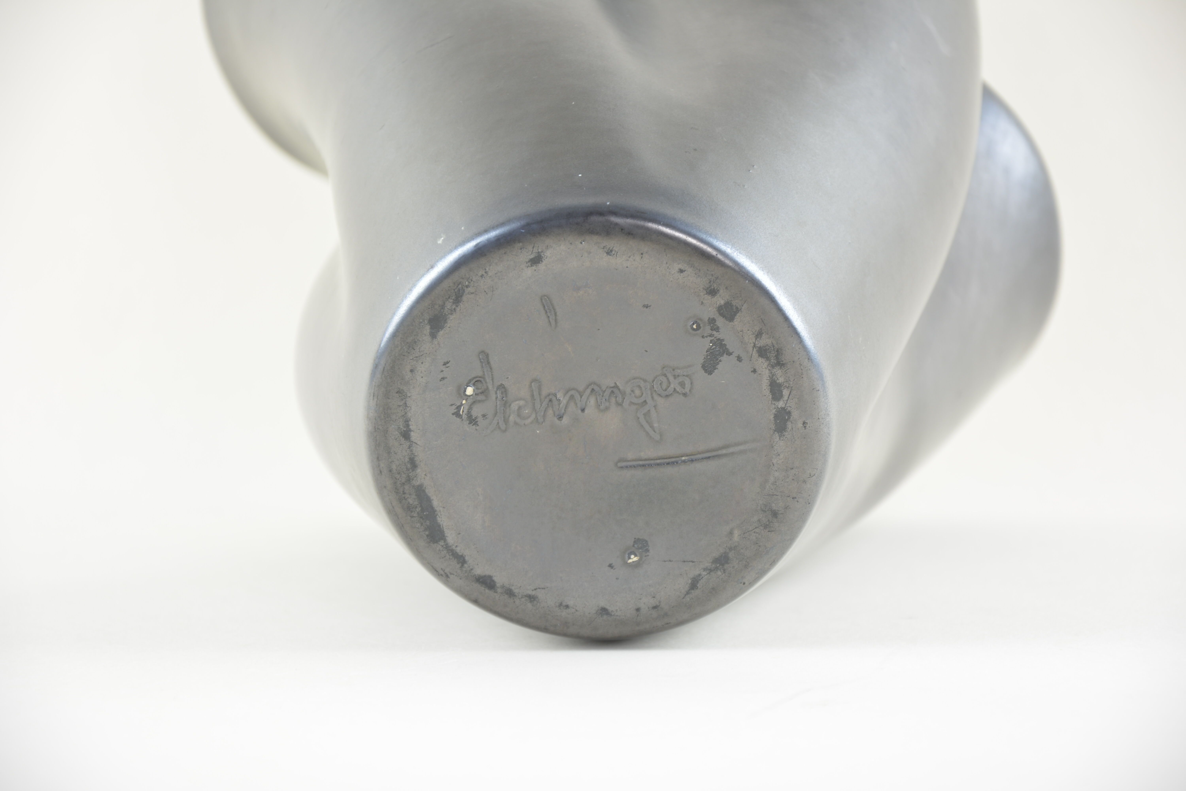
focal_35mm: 158
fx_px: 5188
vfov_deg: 8.7
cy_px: 396
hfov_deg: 13.0
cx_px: 593
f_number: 5.6
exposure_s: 1/10
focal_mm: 105
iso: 100
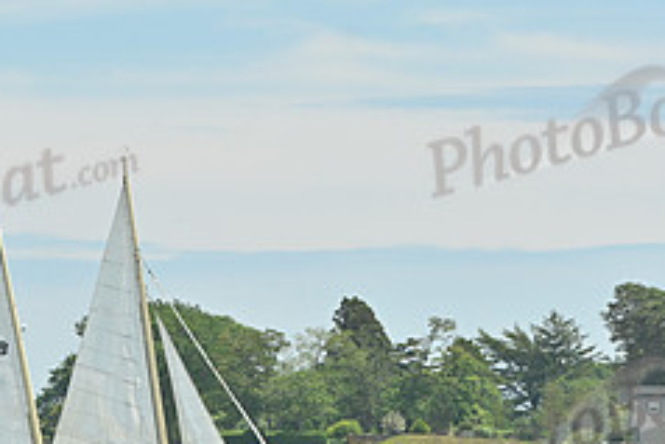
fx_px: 9001
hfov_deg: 4.2
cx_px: 285
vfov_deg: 2.8
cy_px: 309
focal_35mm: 487
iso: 250
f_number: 7.1
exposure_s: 1/1250
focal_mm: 200
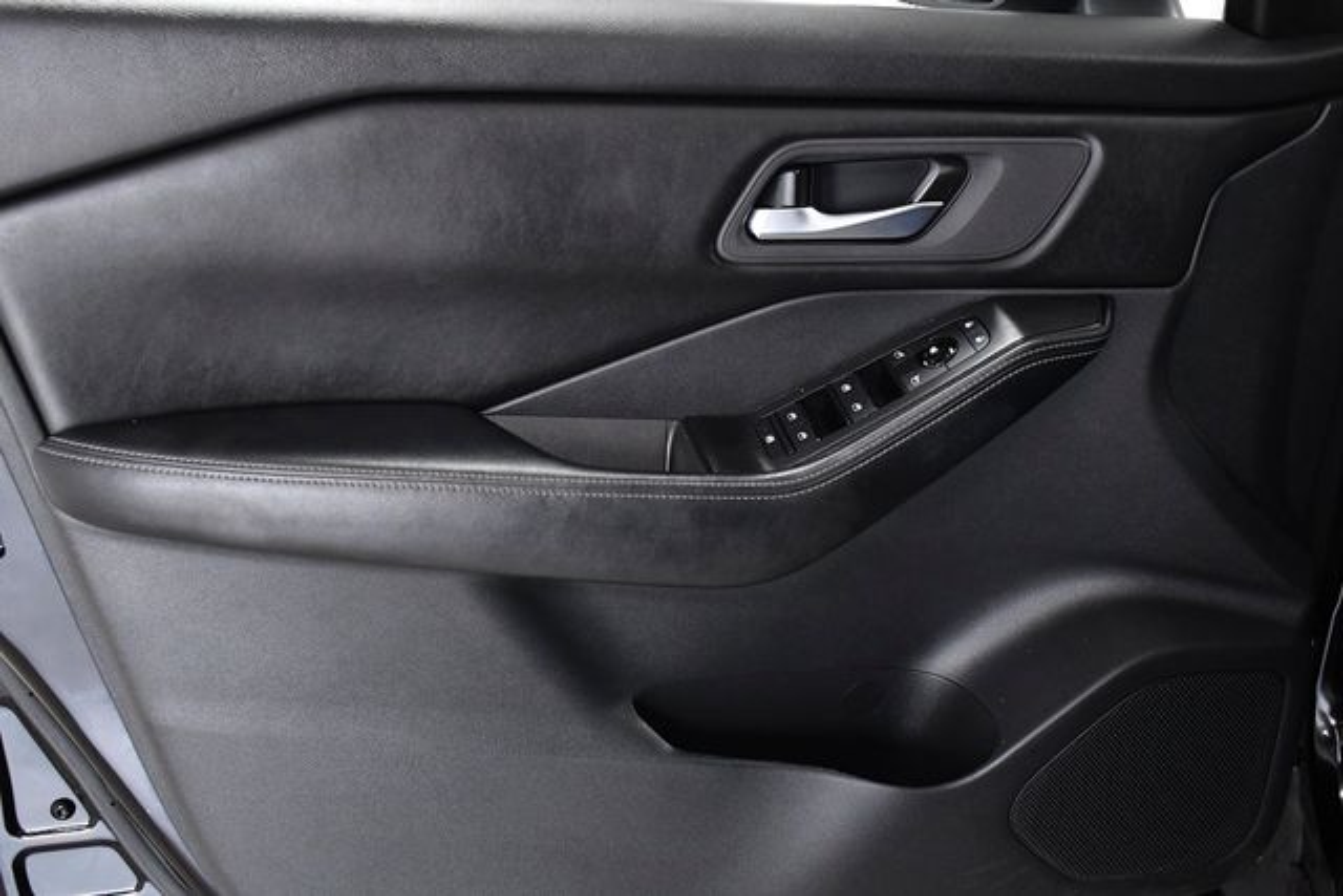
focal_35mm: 45
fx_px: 1679
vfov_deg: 29.9
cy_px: 448
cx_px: 672
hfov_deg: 43.6
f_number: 4
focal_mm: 30
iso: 2500
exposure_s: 1/320
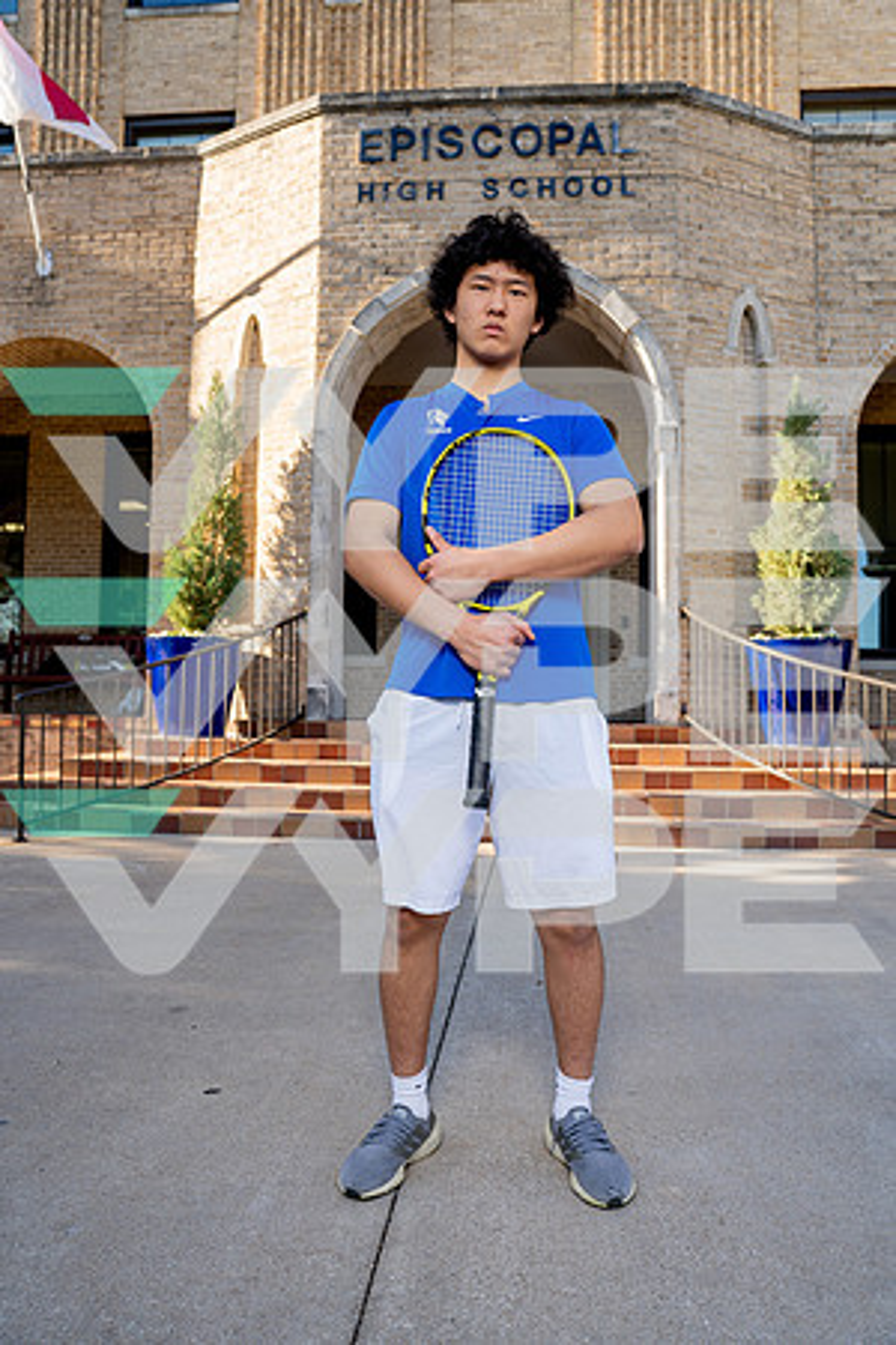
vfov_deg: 65.5
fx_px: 1045
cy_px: 672
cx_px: 448
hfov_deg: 46.4
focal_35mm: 28
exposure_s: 1/250
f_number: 4
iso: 100
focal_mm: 28
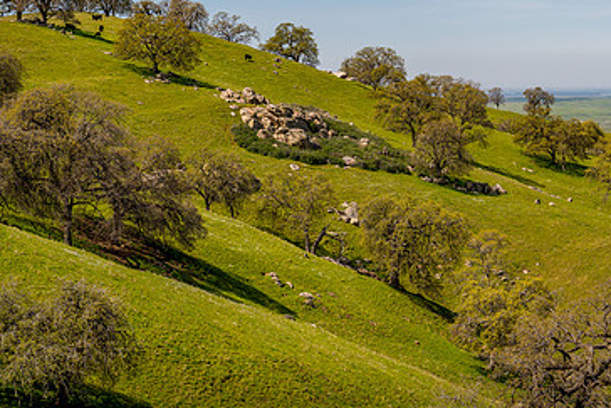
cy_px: 125
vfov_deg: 16.0
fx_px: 1443
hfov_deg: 23.7
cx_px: 443
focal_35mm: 85
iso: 100
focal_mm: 53
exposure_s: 1/125
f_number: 9
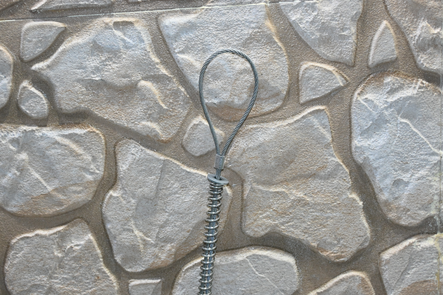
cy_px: 148
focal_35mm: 51
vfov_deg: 26.5
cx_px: 222
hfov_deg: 38.9
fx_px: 628
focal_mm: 34
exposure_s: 1/60
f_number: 8
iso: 1000
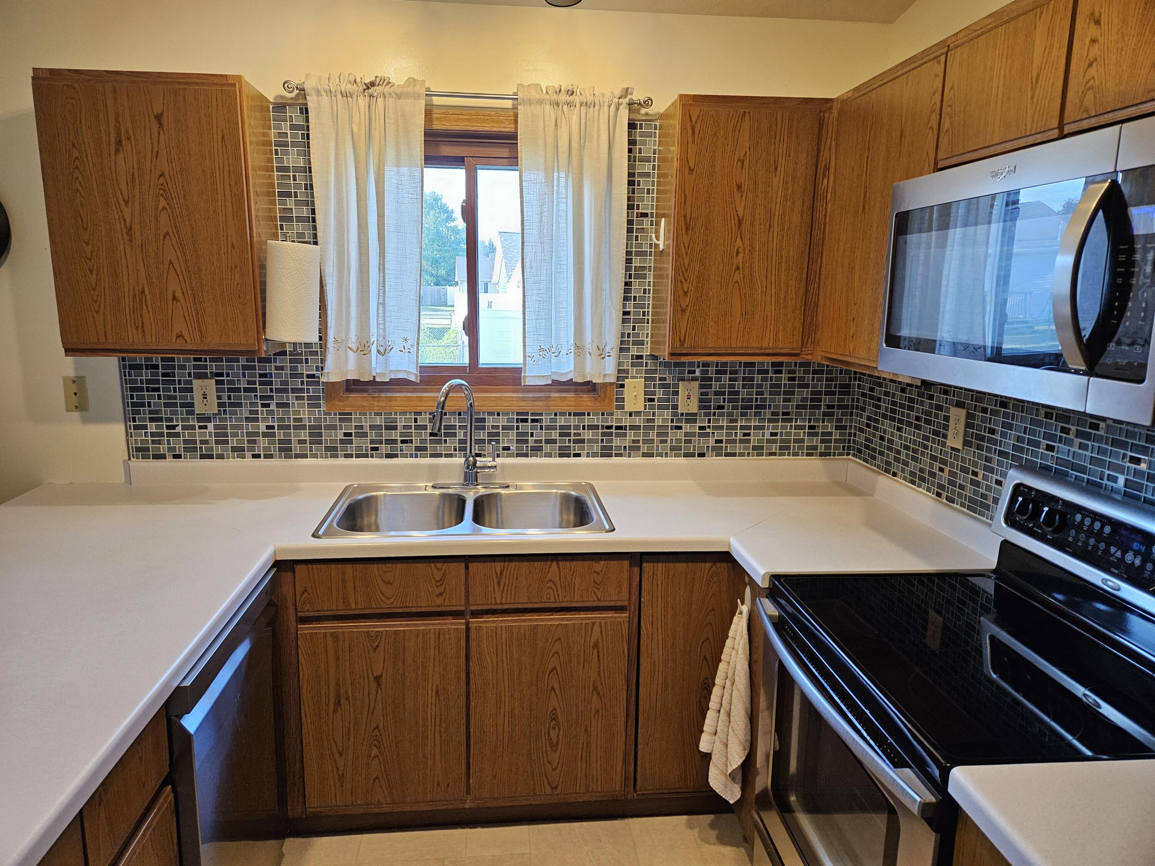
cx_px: 578
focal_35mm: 23
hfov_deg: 73.9
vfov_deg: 58.9
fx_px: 767
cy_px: 433
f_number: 1.8
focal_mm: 5.4
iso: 250
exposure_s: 1/120
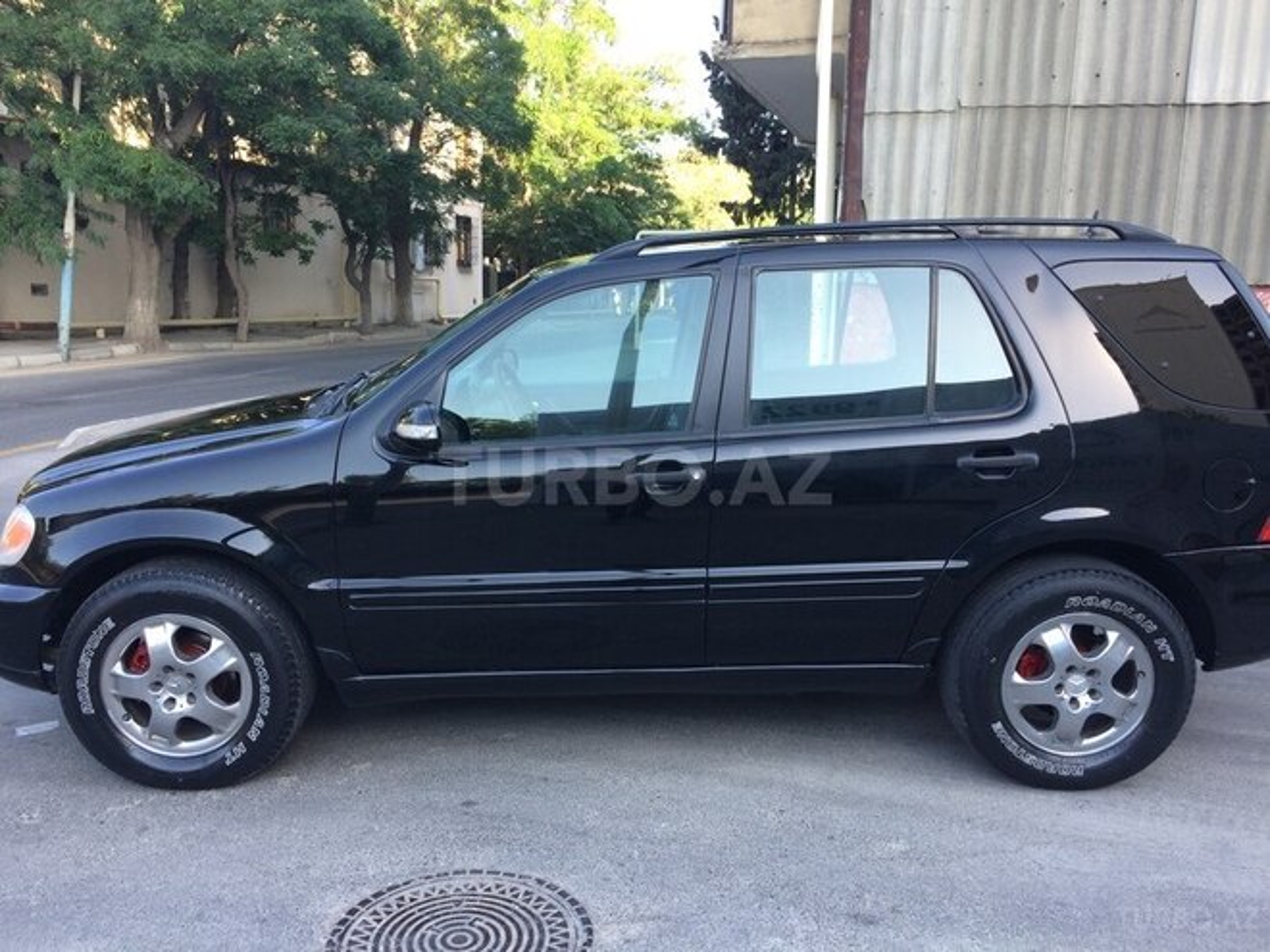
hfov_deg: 61.7
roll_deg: +0.2
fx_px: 1064
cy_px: 476
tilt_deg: -10.0
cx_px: 635
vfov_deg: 48.2
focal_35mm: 29
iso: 32
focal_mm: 4.15
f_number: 2.2
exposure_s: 1/135
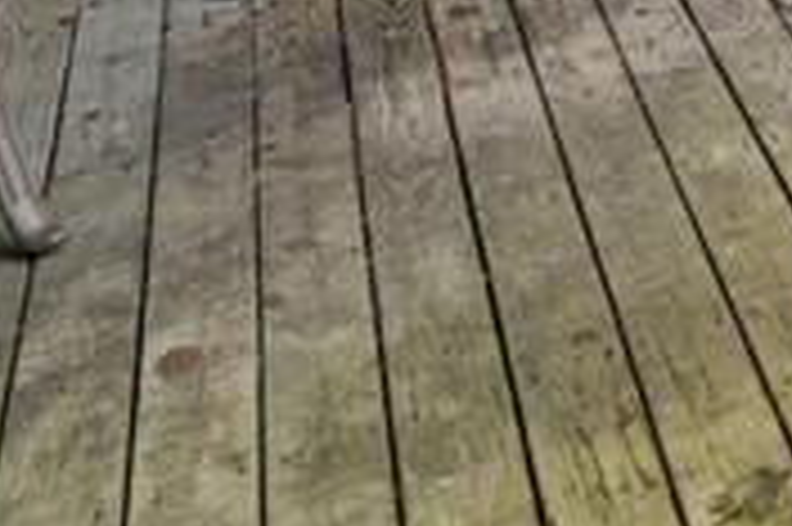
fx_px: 2044
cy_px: -809
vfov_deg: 11.6
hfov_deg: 14.7
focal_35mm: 93
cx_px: 1858
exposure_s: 1/80
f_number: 8
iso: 400
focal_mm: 16
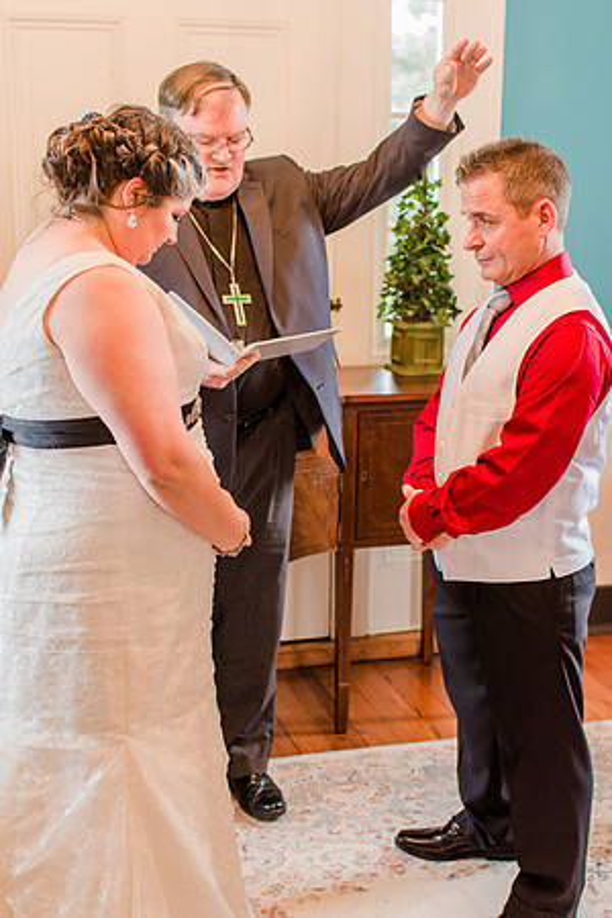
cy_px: 459
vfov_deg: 37.9
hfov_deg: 25.8
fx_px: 1339
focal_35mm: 52
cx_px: 306
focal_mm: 35
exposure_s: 1/100
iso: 800
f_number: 2.5
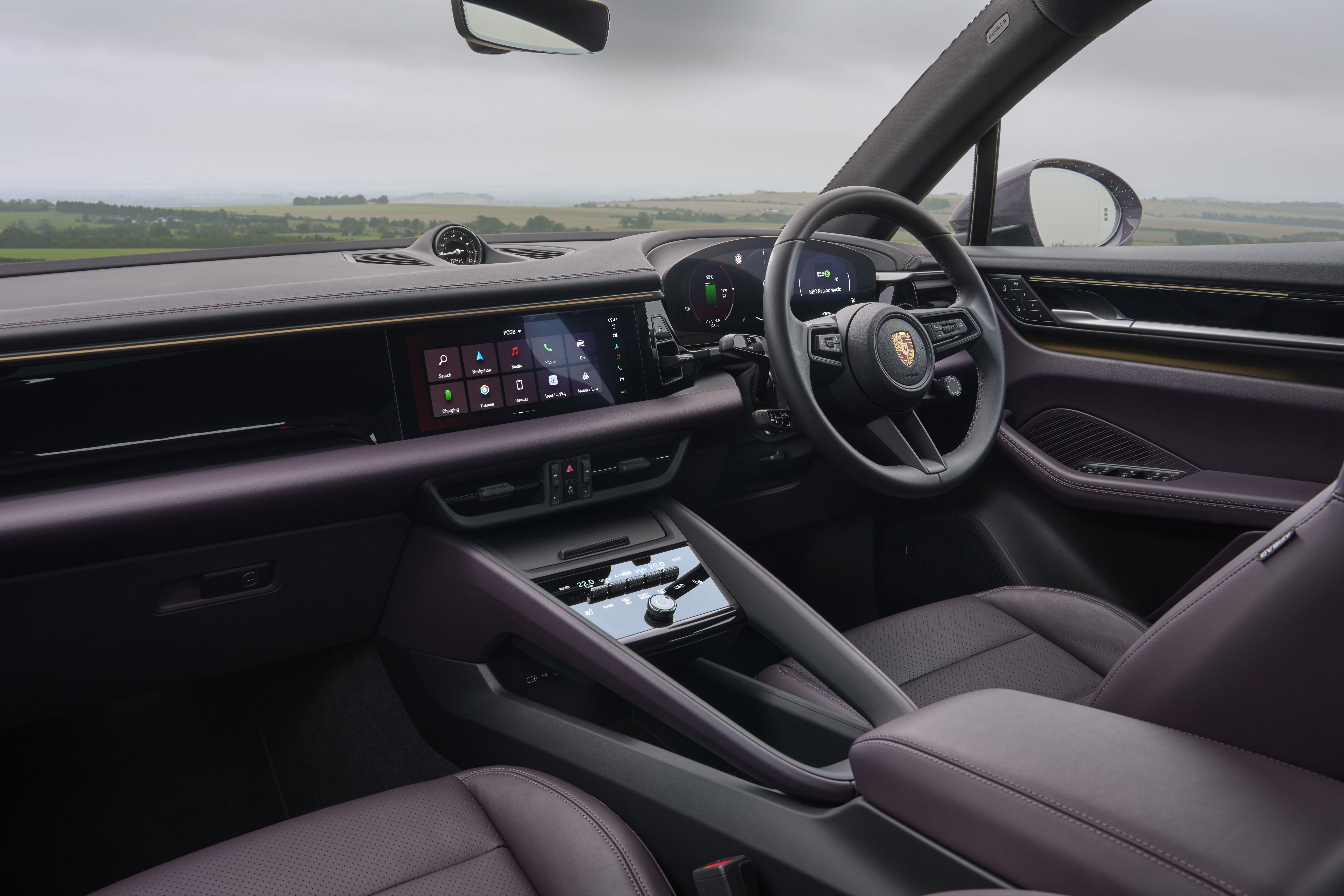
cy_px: 448
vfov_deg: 45.0
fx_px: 1083
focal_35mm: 29
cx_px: 672
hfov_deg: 63.7
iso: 100
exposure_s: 1/6
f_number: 9
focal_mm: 29
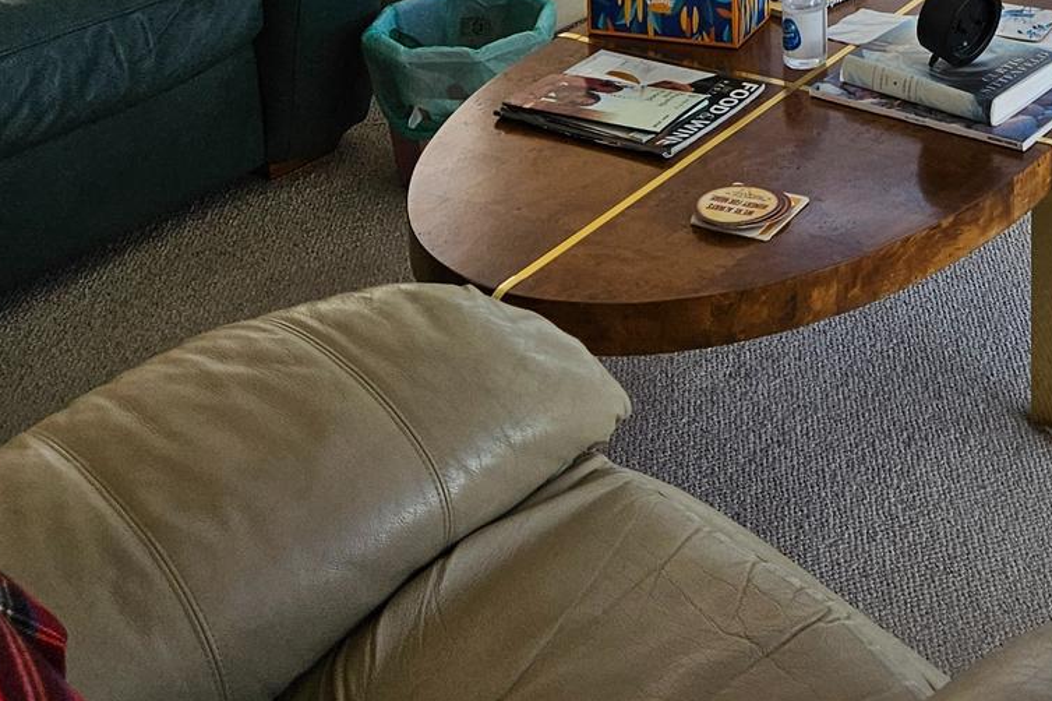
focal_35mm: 65
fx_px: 1899
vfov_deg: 18.4
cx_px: 1049
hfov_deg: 29.0
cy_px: -369
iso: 50
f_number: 1.8
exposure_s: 1/372
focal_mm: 5.4
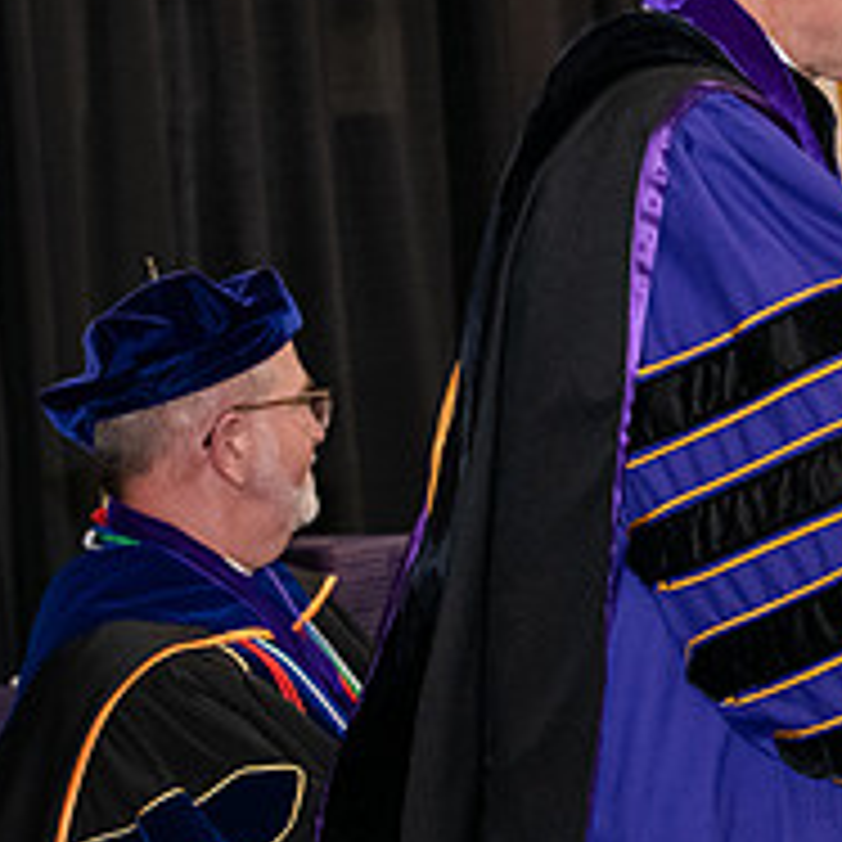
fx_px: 5091
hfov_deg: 9.3
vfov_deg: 9.4
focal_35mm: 185
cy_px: 295
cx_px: 1094
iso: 2500
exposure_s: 1/200
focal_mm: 70
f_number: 5
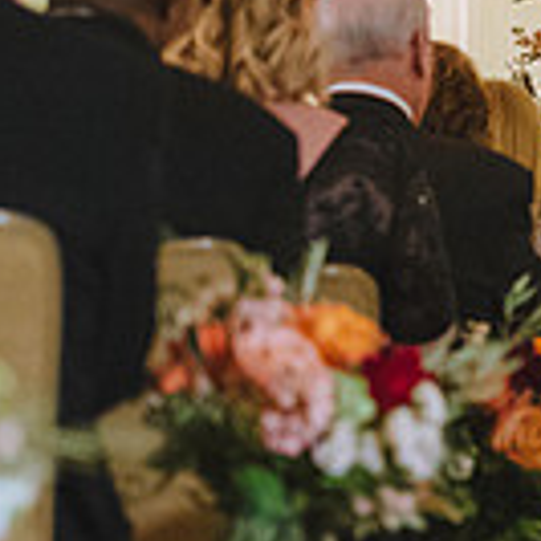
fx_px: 5340
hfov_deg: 5.7
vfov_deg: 5.8
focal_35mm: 302
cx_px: 1096
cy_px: 110
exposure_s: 1/160
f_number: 2.8
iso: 3200
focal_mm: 70
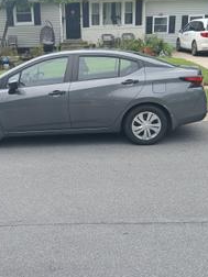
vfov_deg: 47.9
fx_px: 312
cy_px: 141
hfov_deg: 36.6
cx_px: 77
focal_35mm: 39
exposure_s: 1/256
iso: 20
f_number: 1.8
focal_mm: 3.98
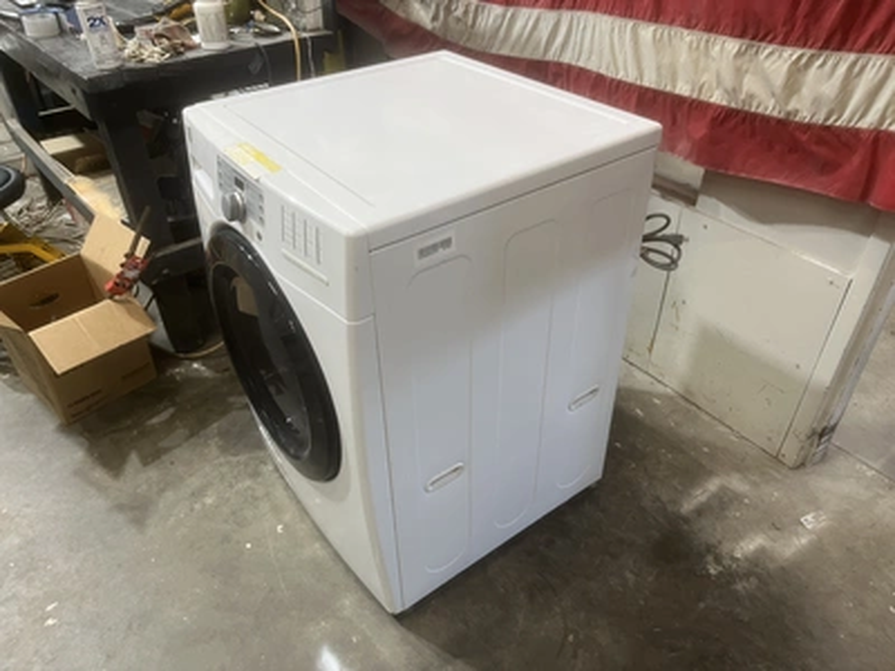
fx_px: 672
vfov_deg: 53.1
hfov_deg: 67.3
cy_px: 336
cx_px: 448
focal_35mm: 26
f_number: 1.6
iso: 80
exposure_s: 1/60
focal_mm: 5.1
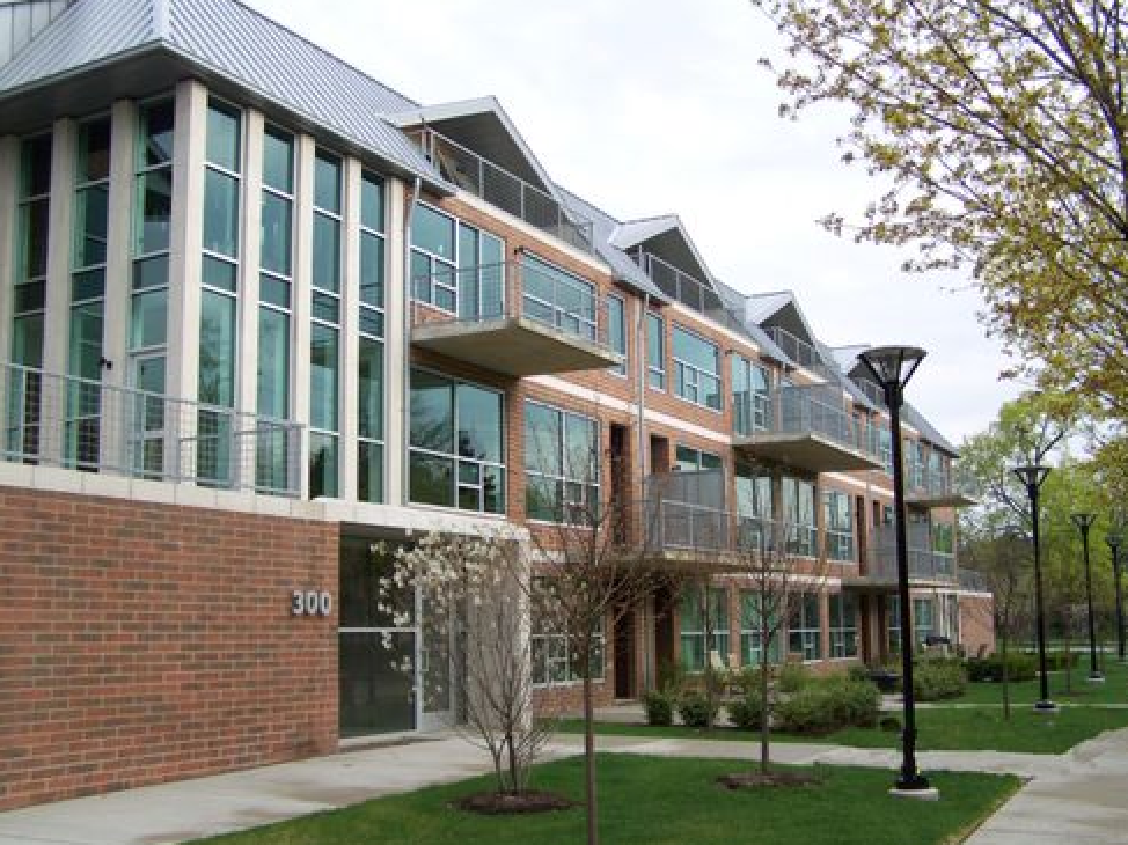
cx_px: 574
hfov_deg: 47.9
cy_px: 420
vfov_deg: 36.8
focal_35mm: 39
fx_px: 1271
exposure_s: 1/320
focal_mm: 6.3
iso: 64
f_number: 2.8
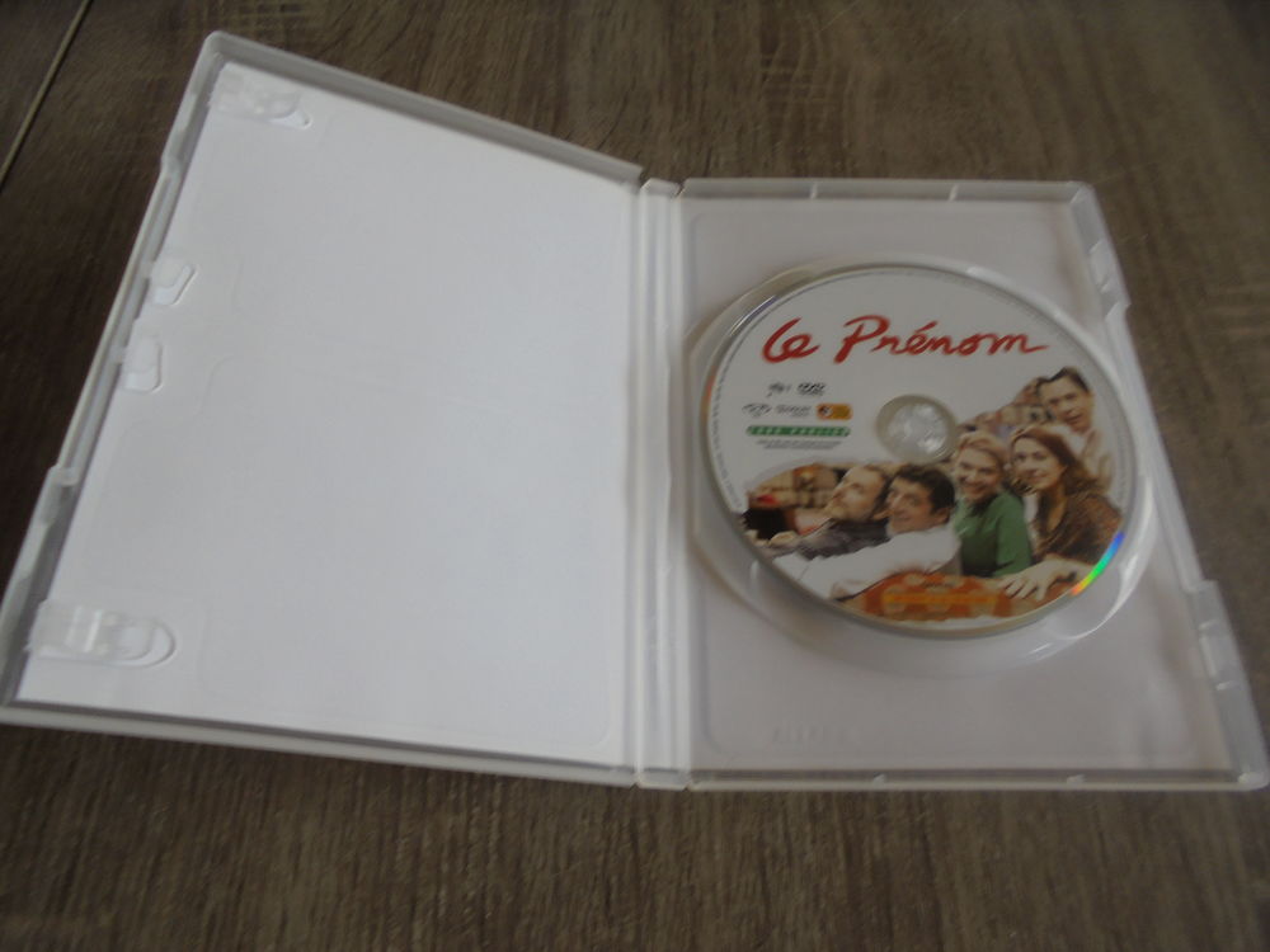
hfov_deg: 67.3
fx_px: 954
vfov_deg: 53.1
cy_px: 476
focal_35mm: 26
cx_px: 635
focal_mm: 4.6
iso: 100
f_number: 3.5
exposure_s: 1/30
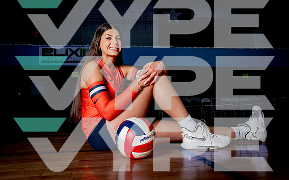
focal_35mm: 33
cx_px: 145
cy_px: 83
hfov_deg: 58.2
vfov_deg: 38.3
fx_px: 260
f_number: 5.6
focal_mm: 31
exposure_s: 1/200
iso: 250
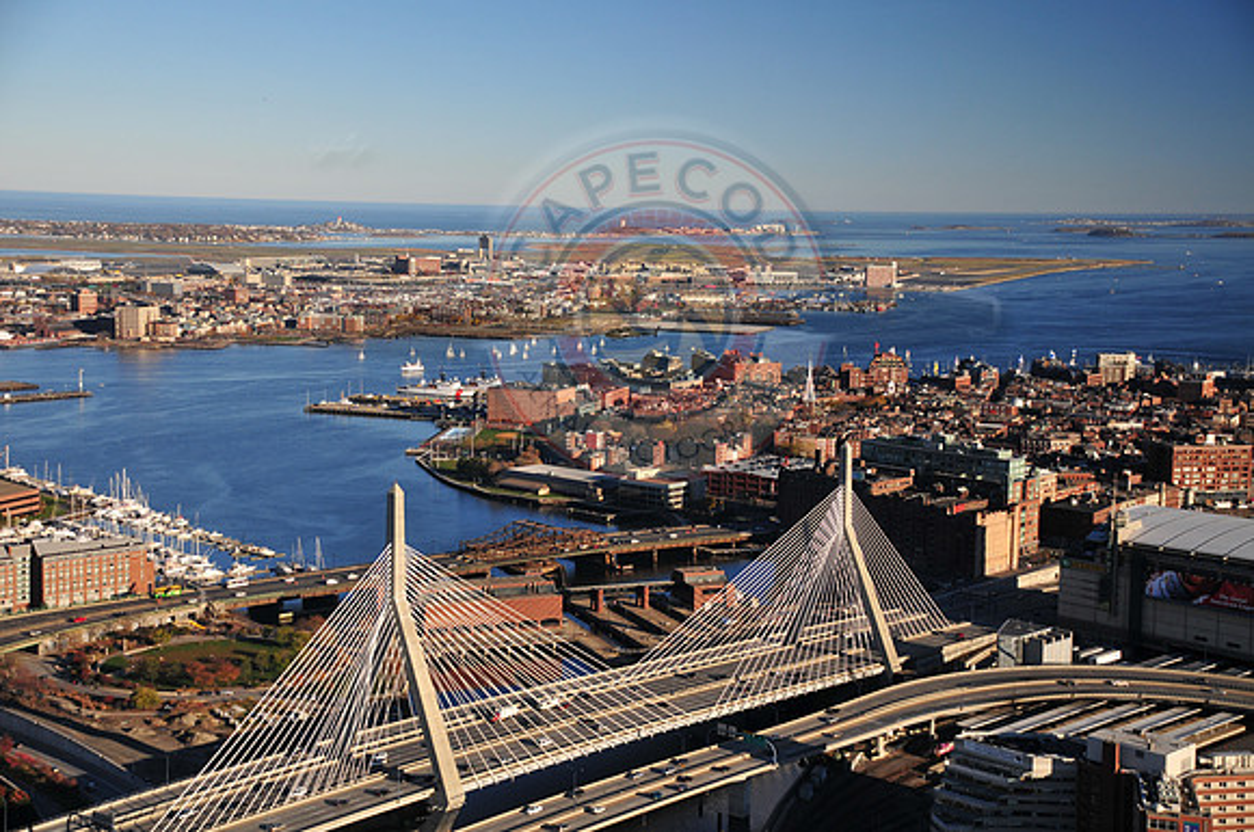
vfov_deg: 28.0
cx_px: 627
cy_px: 416
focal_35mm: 48
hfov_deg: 41.2
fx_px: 1670
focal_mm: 32
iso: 200
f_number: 4.5
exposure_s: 1/500
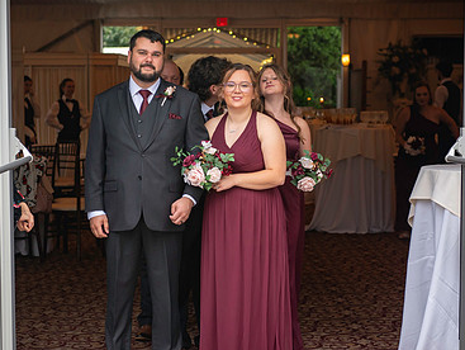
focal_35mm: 91
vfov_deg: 16.3
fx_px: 1224
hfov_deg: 21.5
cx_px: 207
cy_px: 202
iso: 500
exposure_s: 1/160
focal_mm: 60
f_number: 3.5
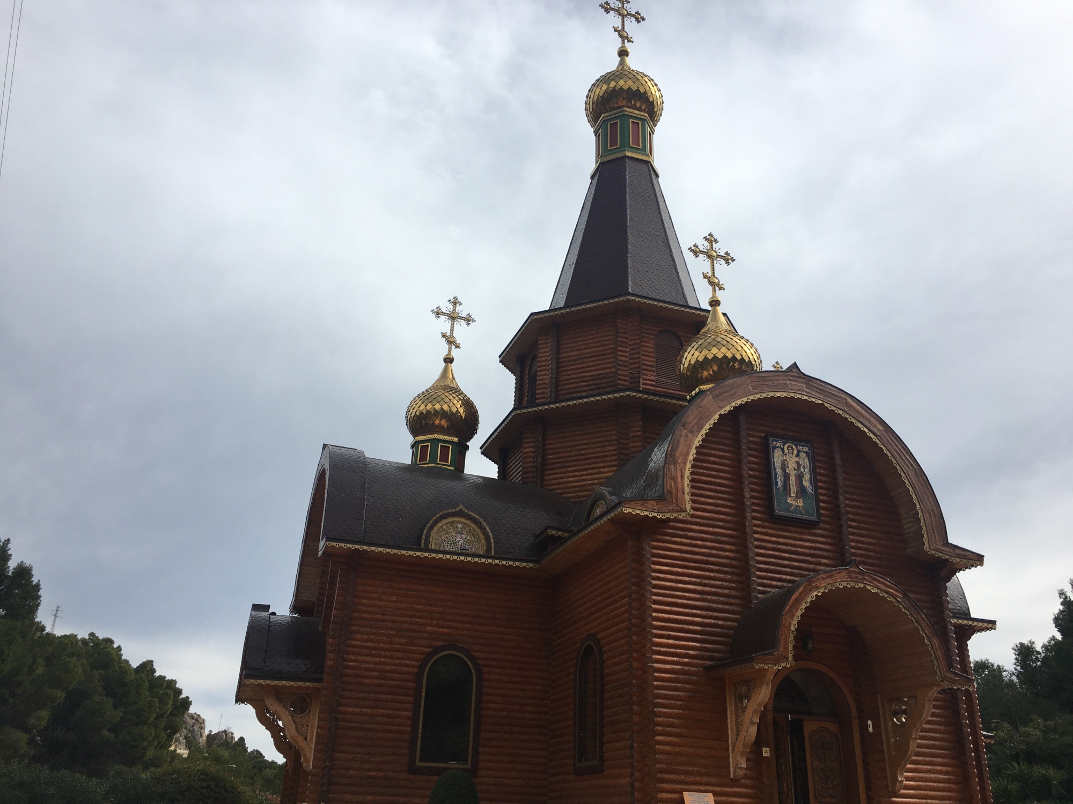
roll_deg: -3.2
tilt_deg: +25.1
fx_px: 899
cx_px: 536
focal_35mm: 29
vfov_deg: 48.2
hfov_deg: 61.7
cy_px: 402
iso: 25
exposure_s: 1/2262
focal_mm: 4.15
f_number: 2.2
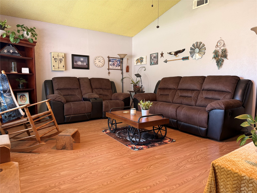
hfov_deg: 71.6
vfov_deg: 56.8
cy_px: 96
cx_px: 128
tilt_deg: -5.4
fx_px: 178
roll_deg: +0.5
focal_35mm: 24
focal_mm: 6.76
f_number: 1.78
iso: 200
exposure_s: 1/68
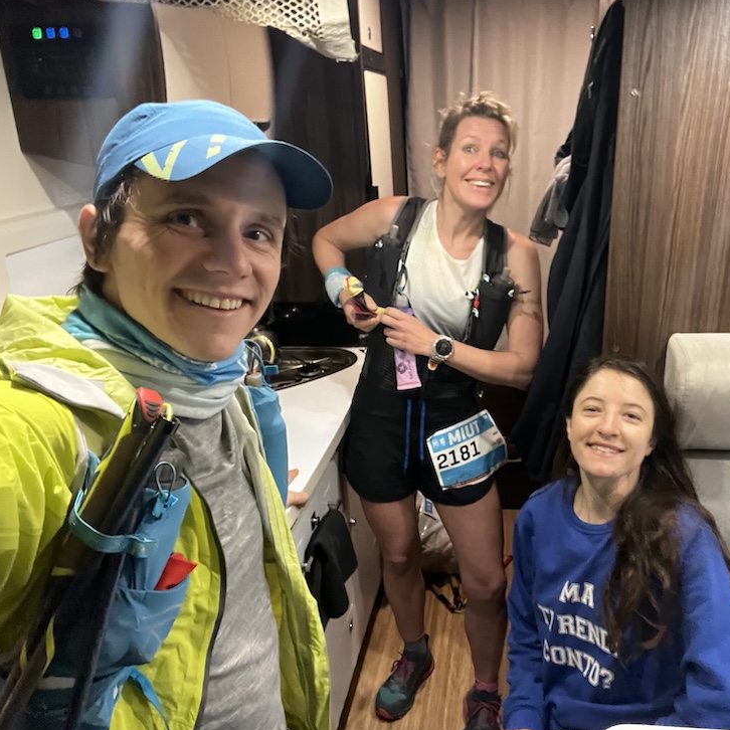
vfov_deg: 57.3
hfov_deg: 56.4
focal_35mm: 28
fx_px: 668
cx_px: 468
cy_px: 356
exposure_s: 1/28
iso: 800
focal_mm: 2.71
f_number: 2.2
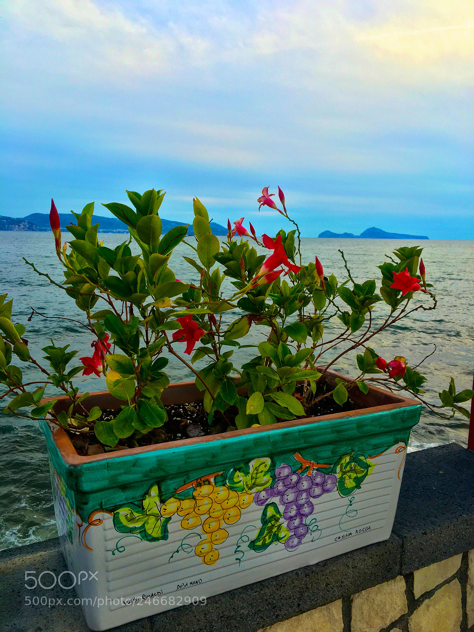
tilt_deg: -8.8
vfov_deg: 61.7
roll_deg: -2.2
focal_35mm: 29
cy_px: 316
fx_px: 529
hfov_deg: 48.2
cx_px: 237
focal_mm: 4.15
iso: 25
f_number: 2.2
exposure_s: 1/131
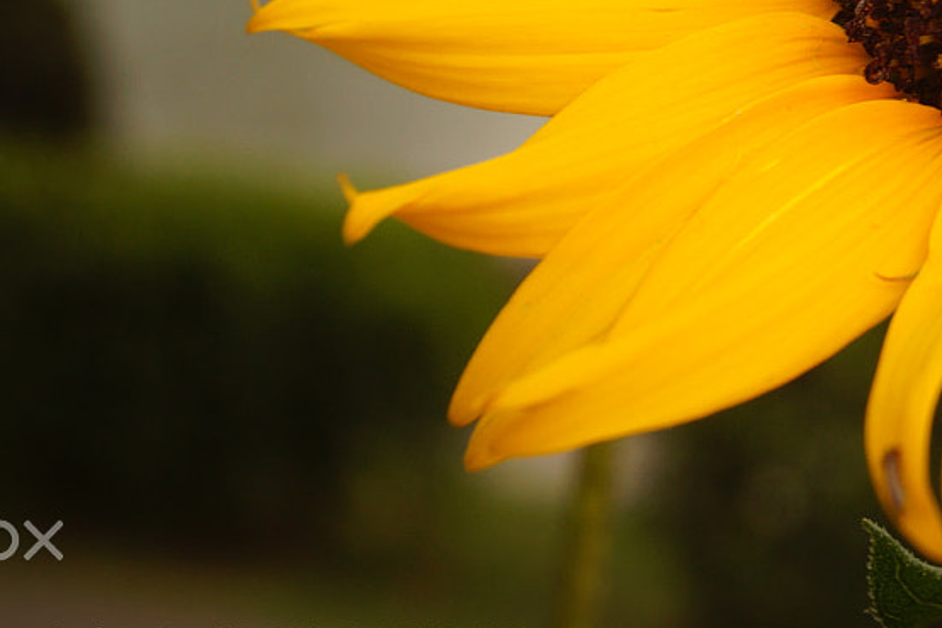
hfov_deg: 15.4
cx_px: 1002
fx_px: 3400
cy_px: -123
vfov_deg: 10.4
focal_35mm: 130
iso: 100
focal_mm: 30
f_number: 8
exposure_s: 1/200
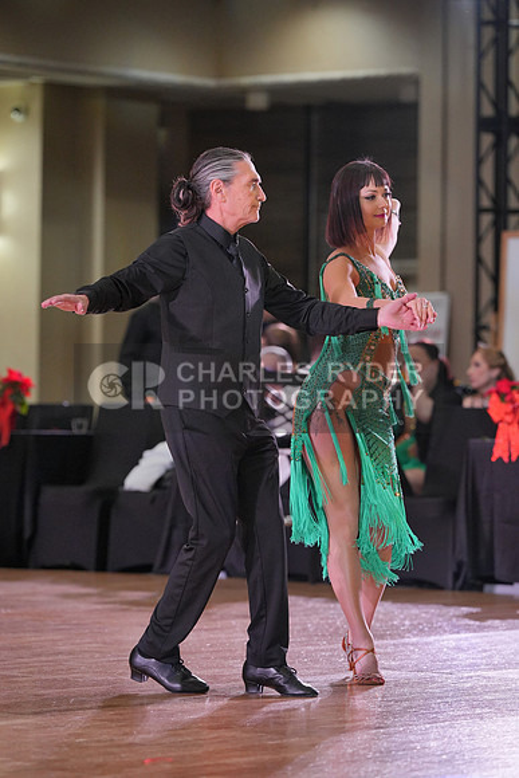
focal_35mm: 167
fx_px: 3609
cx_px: 260
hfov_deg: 8.2
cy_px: 389
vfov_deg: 12.3
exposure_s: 1/500
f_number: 4
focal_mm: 167
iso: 2000
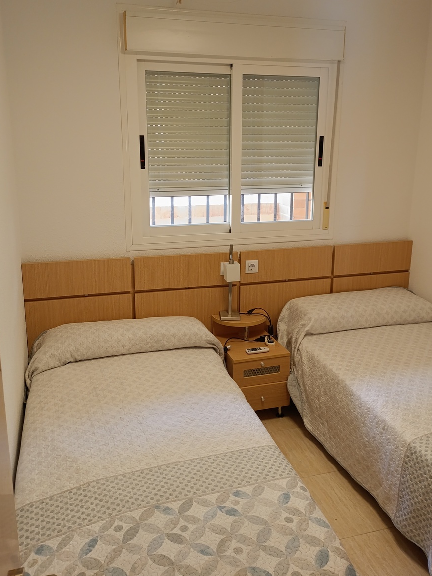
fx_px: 516
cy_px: 262
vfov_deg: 58.3
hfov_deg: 45.4
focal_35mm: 31
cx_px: 226
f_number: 1.7
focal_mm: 4.71
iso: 250
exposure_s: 1/33.3
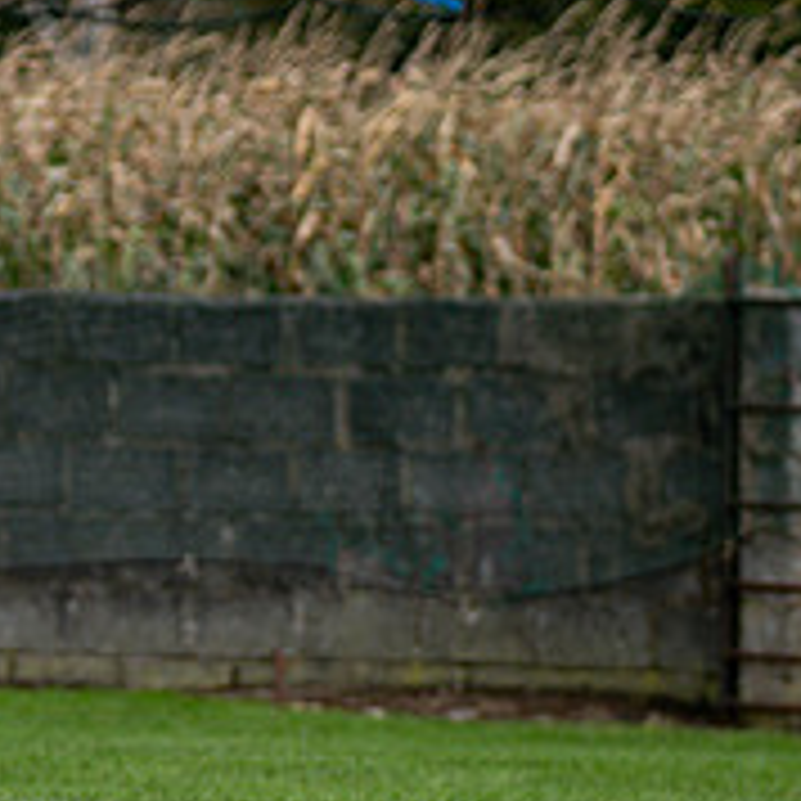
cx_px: -333
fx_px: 15681
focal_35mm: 599
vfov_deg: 2.9
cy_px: 688
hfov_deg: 2.9
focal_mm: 145
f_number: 2.8
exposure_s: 1/3200
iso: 220
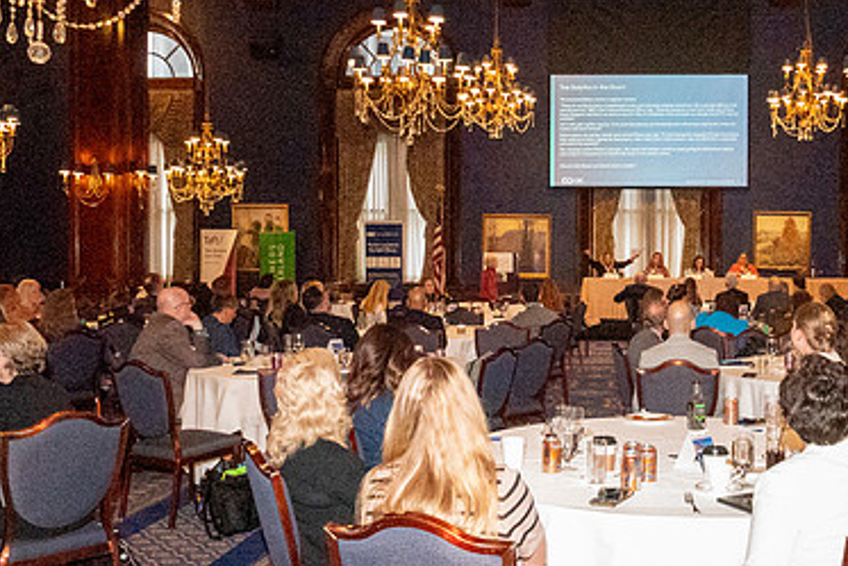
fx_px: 990
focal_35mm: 42
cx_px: 596
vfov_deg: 31.9
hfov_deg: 45.3
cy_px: 297
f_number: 11
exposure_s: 1/60
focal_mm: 18
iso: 25600
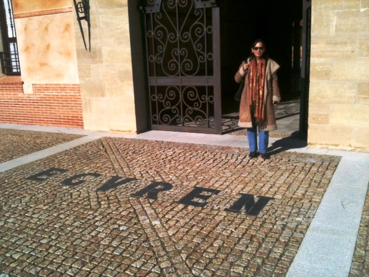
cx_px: 184
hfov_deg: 52.6
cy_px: 138
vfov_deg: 40.7
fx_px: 373
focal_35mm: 35
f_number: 2.8
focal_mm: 3.85
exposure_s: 1/2895
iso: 64
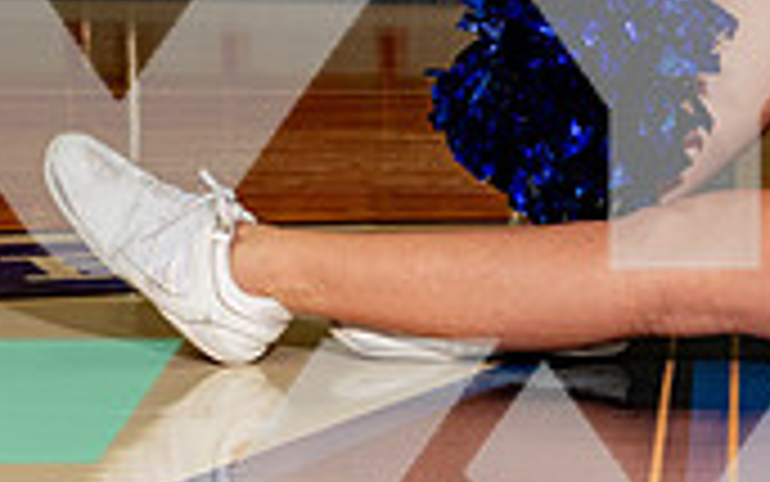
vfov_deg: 6.8
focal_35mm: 194
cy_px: 34
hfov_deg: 10.7
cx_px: 874
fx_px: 4072
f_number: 7.1
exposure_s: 1/320
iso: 800
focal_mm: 56
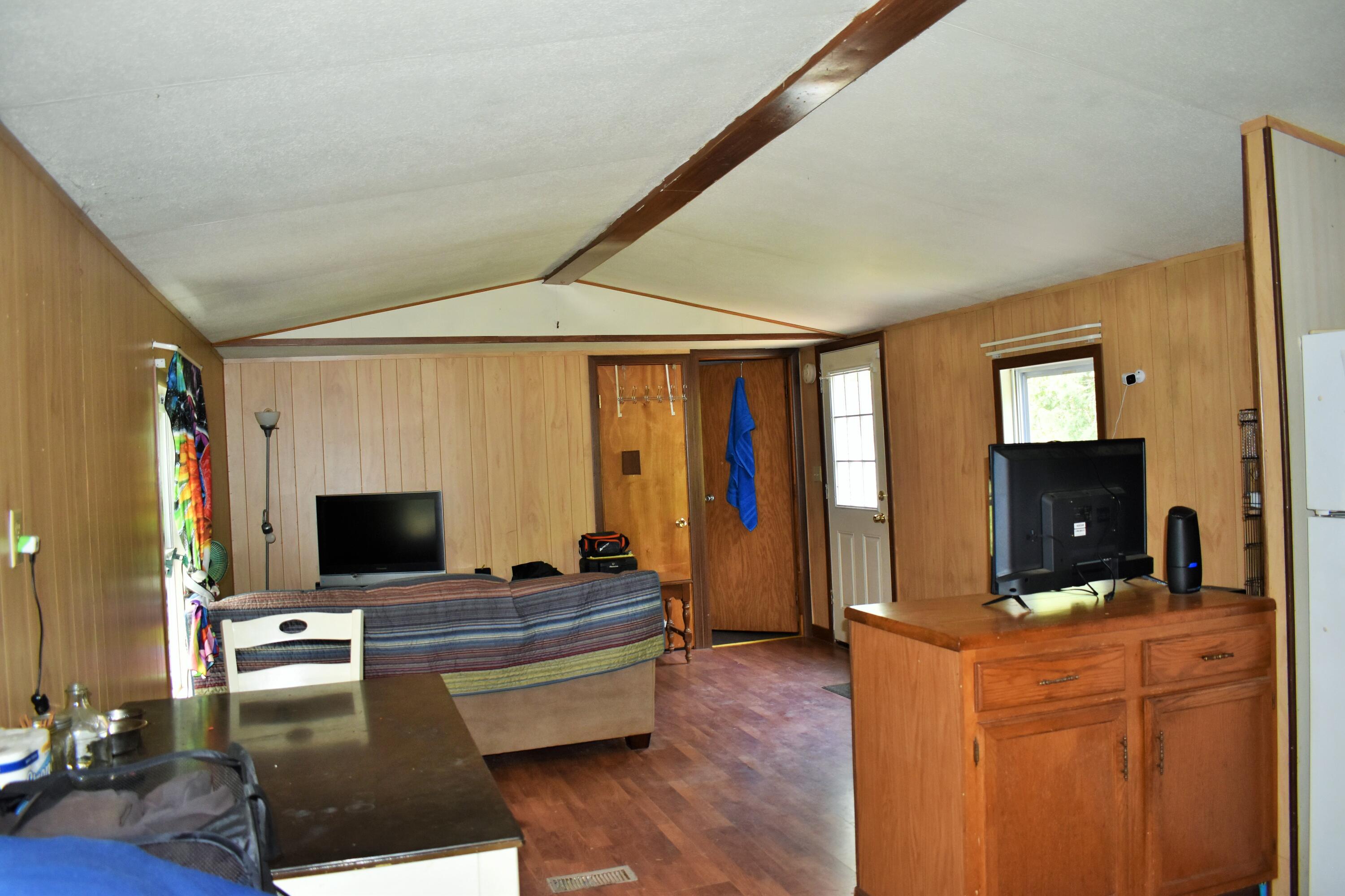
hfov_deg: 67.4
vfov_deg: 47.9
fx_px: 1009
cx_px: 672
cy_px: 448
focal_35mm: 27
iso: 800
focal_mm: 18
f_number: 4
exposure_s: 1/60
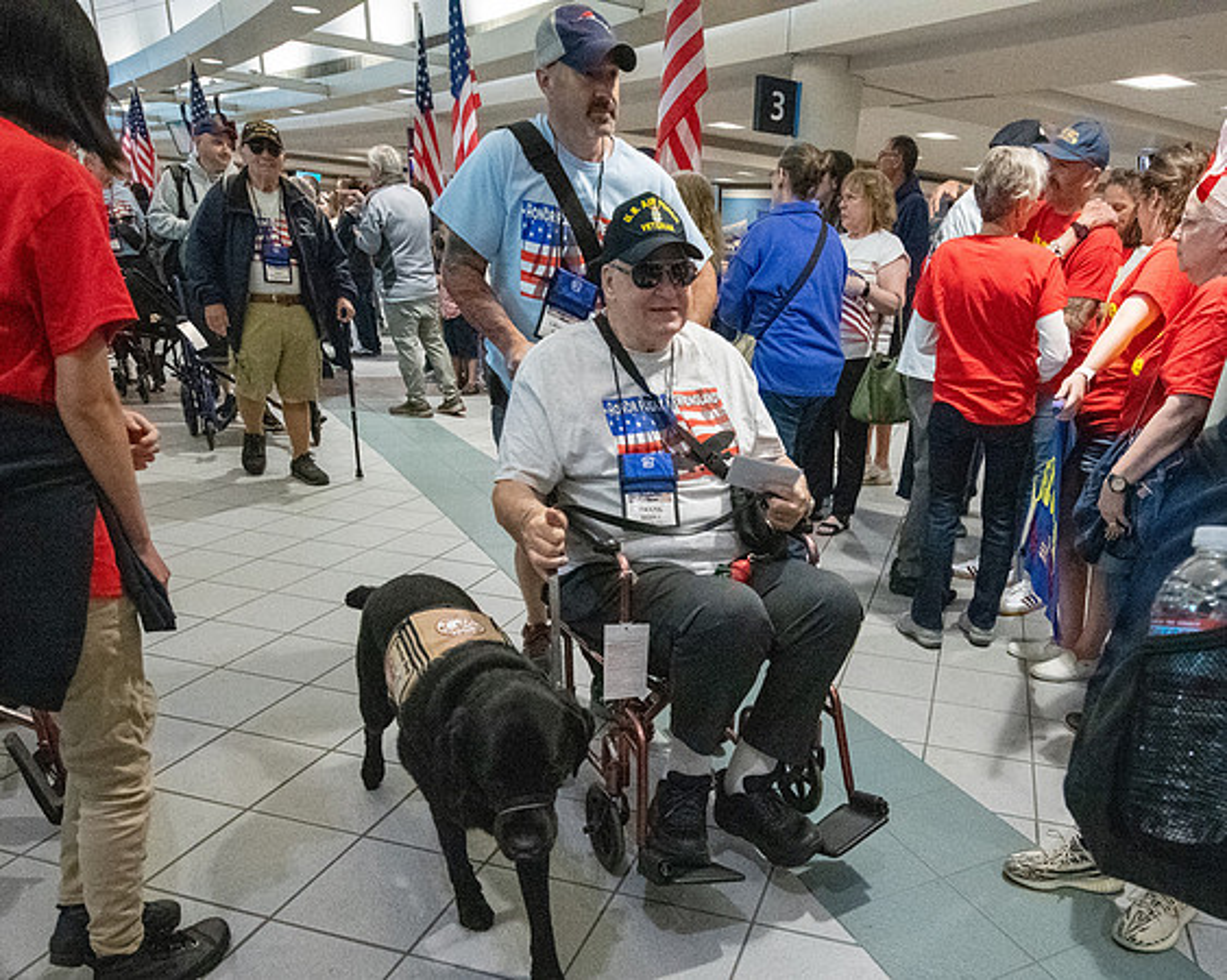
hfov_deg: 69.3
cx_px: 736
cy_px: 699
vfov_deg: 56.4
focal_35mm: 24
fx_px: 877
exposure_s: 1/400
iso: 20000
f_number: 7.1
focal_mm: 15
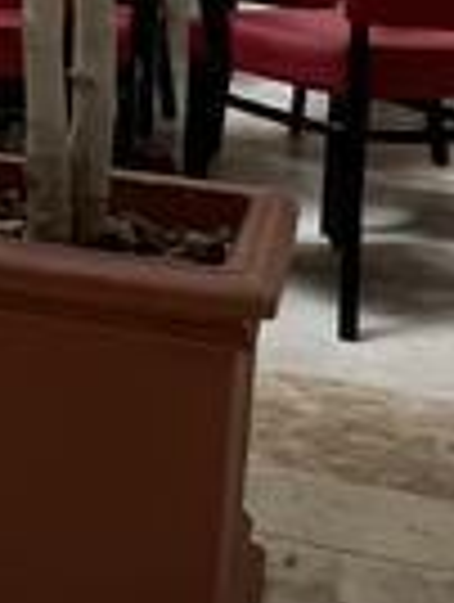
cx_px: -254
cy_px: -180
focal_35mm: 87
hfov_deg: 15.5
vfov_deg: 20.5
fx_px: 1517
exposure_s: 1/50
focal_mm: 1.57
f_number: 1.8
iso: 250
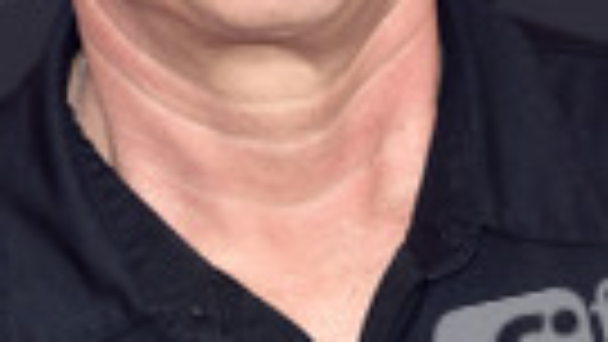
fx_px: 9514
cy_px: 130
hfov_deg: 3.7
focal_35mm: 590
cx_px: 259
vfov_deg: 2.1
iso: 500
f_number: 7.1
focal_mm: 190
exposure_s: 1/200
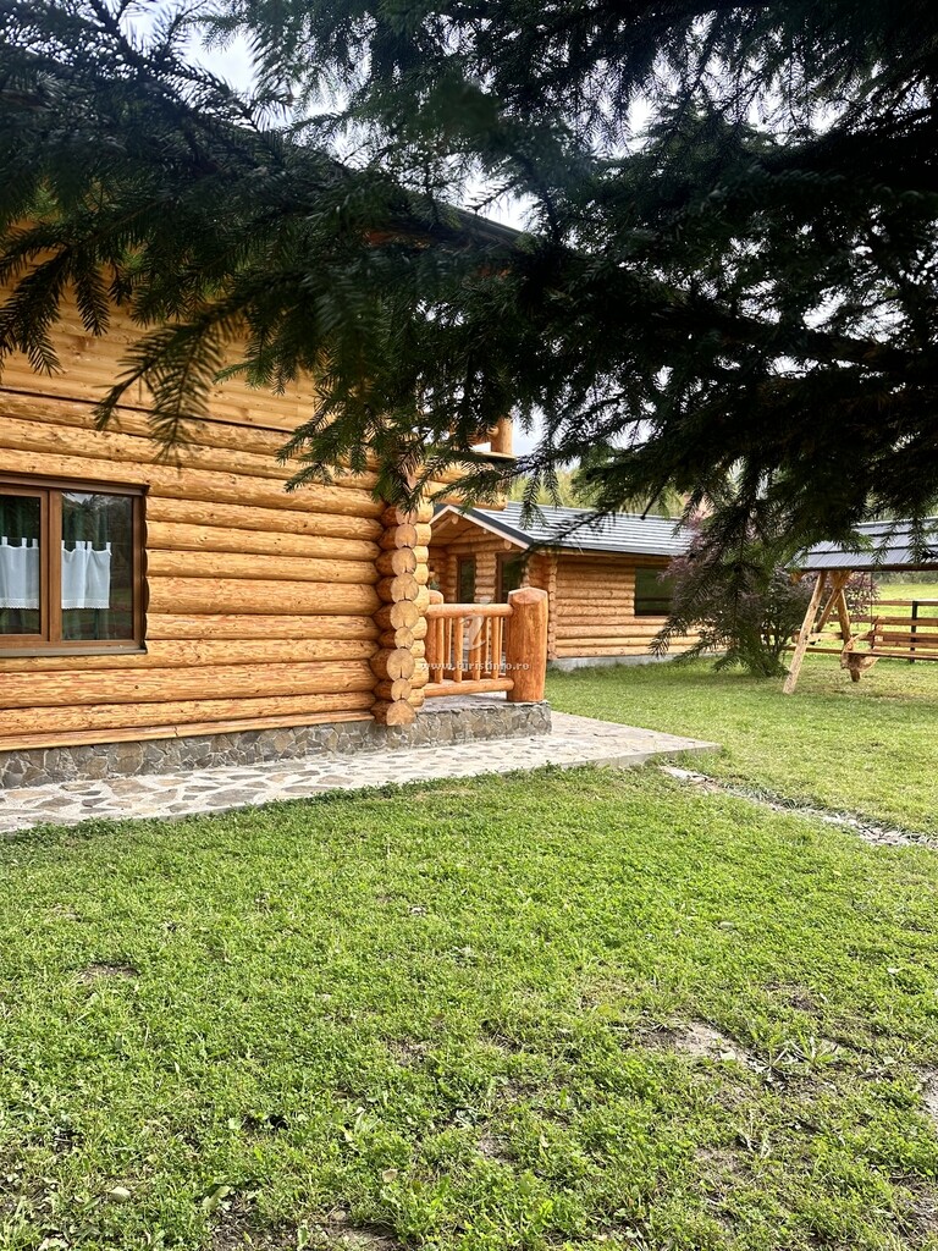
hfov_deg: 56.8
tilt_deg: +0.2
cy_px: 626
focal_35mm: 24
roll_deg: -1.5
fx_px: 867
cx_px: 469
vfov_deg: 71.6
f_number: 1.78
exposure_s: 1/980
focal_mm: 6.86
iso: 80
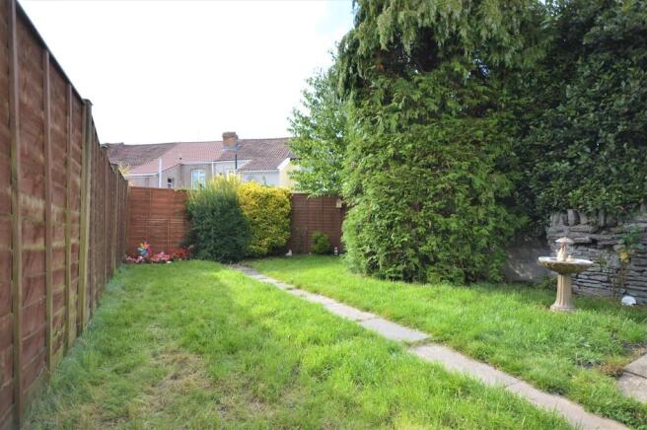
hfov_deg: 85.5
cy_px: 215
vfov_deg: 63.1
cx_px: 324
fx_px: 350
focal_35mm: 20
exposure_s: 1/200
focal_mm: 13
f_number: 5
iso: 100
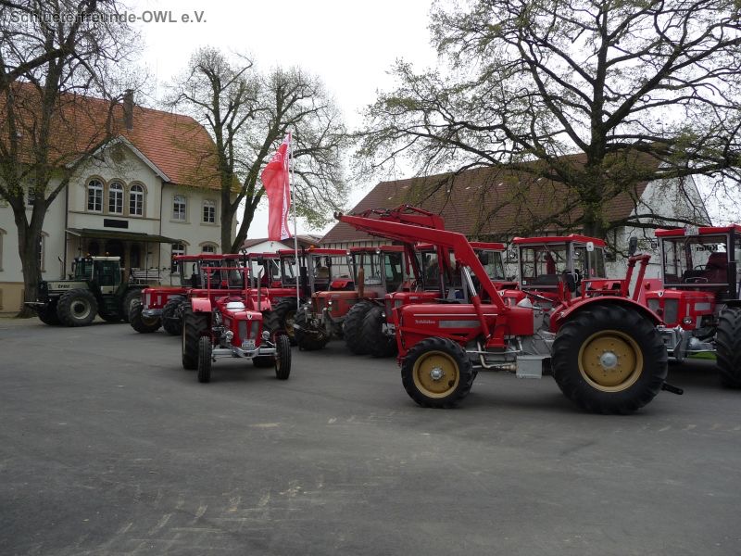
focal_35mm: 30
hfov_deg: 60.0
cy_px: 278
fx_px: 642
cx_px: 370
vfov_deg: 46.8
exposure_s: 1/640
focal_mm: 5
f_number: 3.4
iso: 100
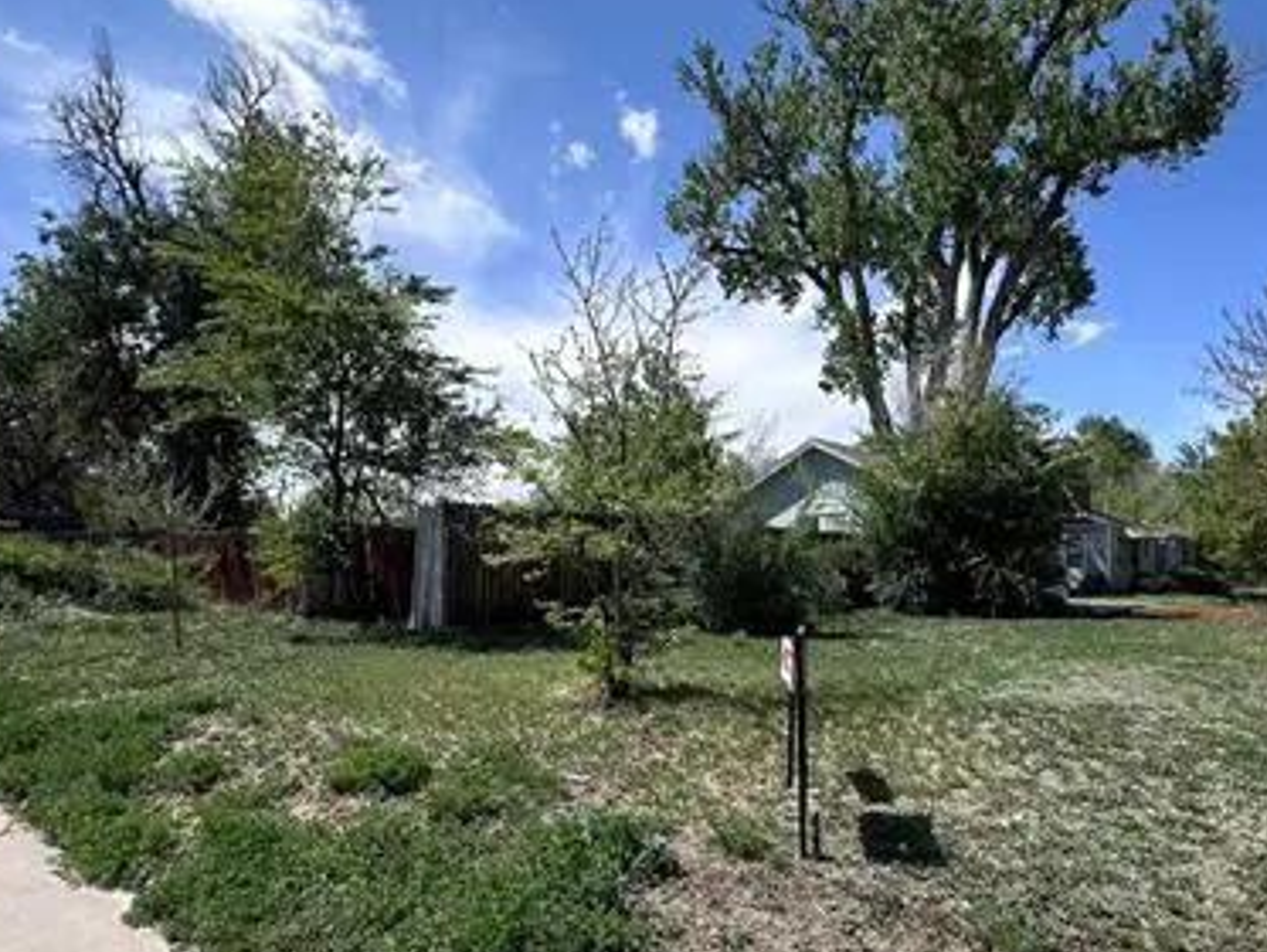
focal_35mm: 24
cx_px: 656
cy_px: 571
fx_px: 879
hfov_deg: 71.6
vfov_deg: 56.4
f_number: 2.2
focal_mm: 2.22
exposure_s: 1/1667
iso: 50
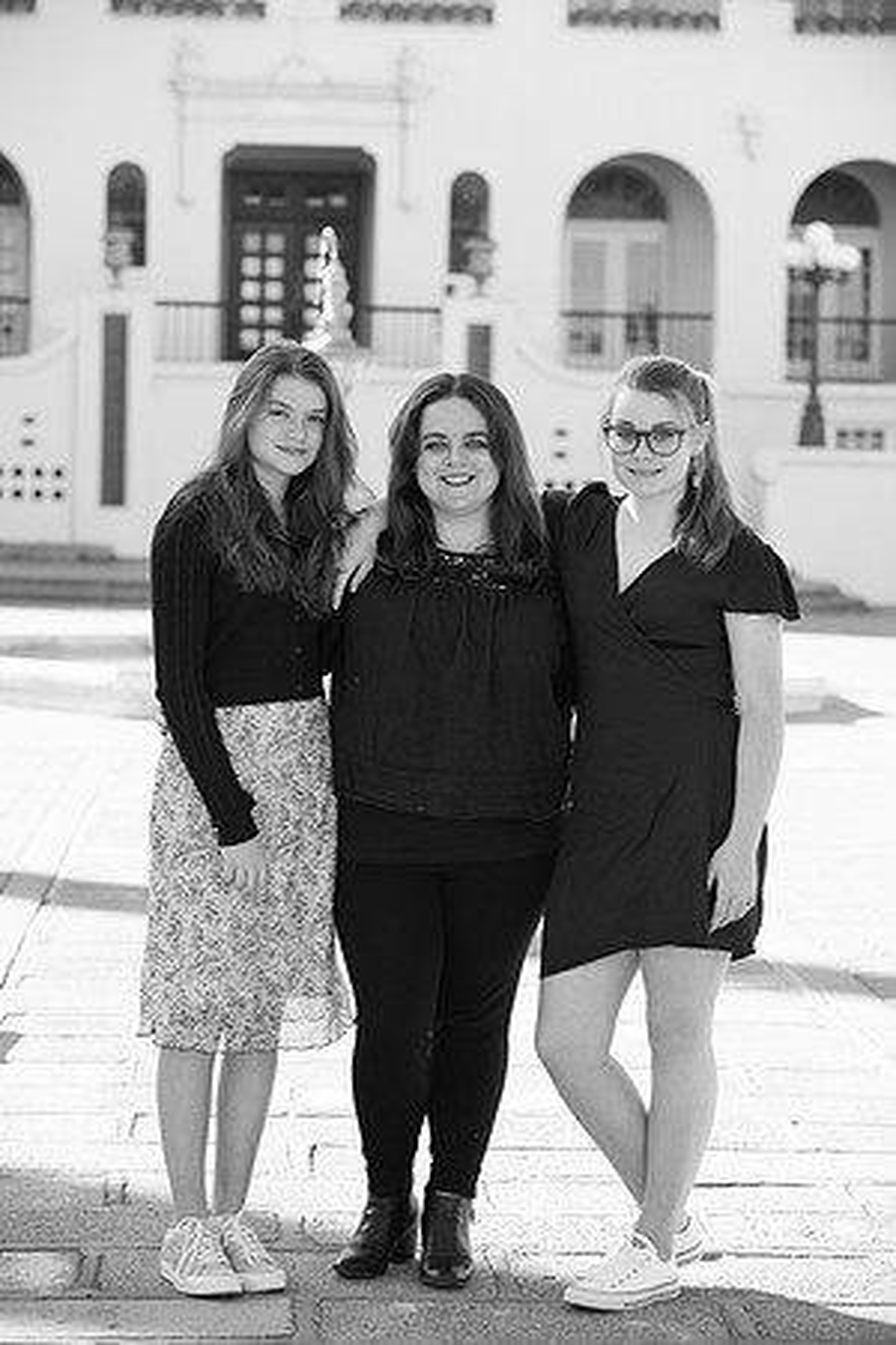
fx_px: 3658
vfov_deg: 20.8
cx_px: 448
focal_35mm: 98
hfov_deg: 14.0
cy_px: 672
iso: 800
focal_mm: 98
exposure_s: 1/1600
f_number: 4
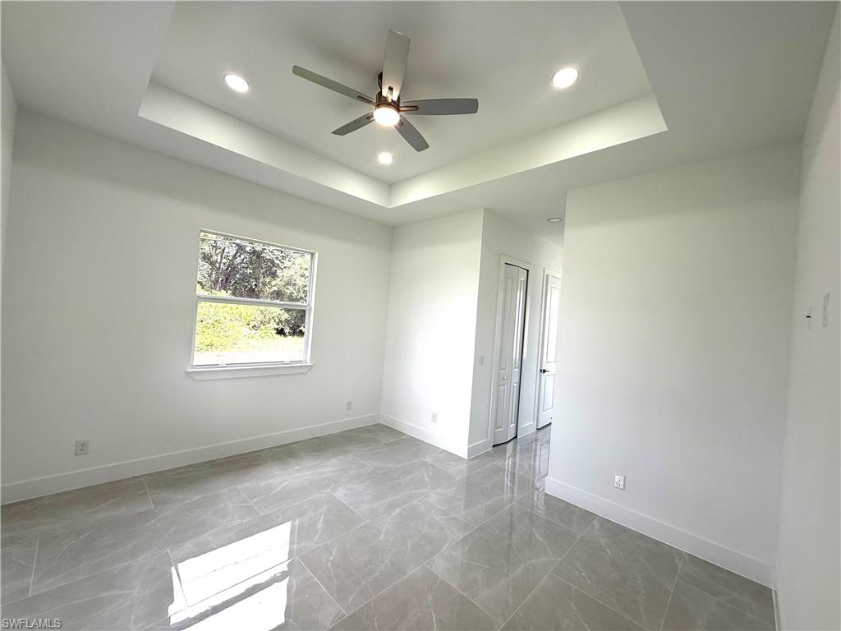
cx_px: 420
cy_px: 316
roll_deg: -4.5
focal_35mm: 14
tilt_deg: +0.5
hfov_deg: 102.1
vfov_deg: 85.7
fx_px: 340
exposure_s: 1/122
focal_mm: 2.22
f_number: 2.2
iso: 50
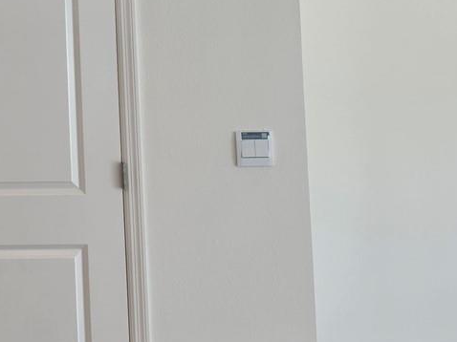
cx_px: -141
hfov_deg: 22.6
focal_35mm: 77
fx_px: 1016
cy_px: -35
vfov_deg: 18.4
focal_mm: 6.5
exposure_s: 1/120
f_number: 1.4
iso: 40
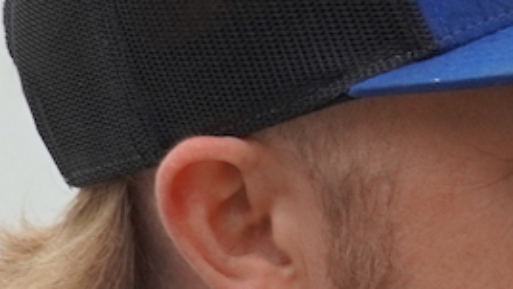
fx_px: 5416
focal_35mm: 398
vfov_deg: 3.0
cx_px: 808
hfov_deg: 5.4
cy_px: 923
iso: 250
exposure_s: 1/160
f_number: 4.5
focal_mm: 34
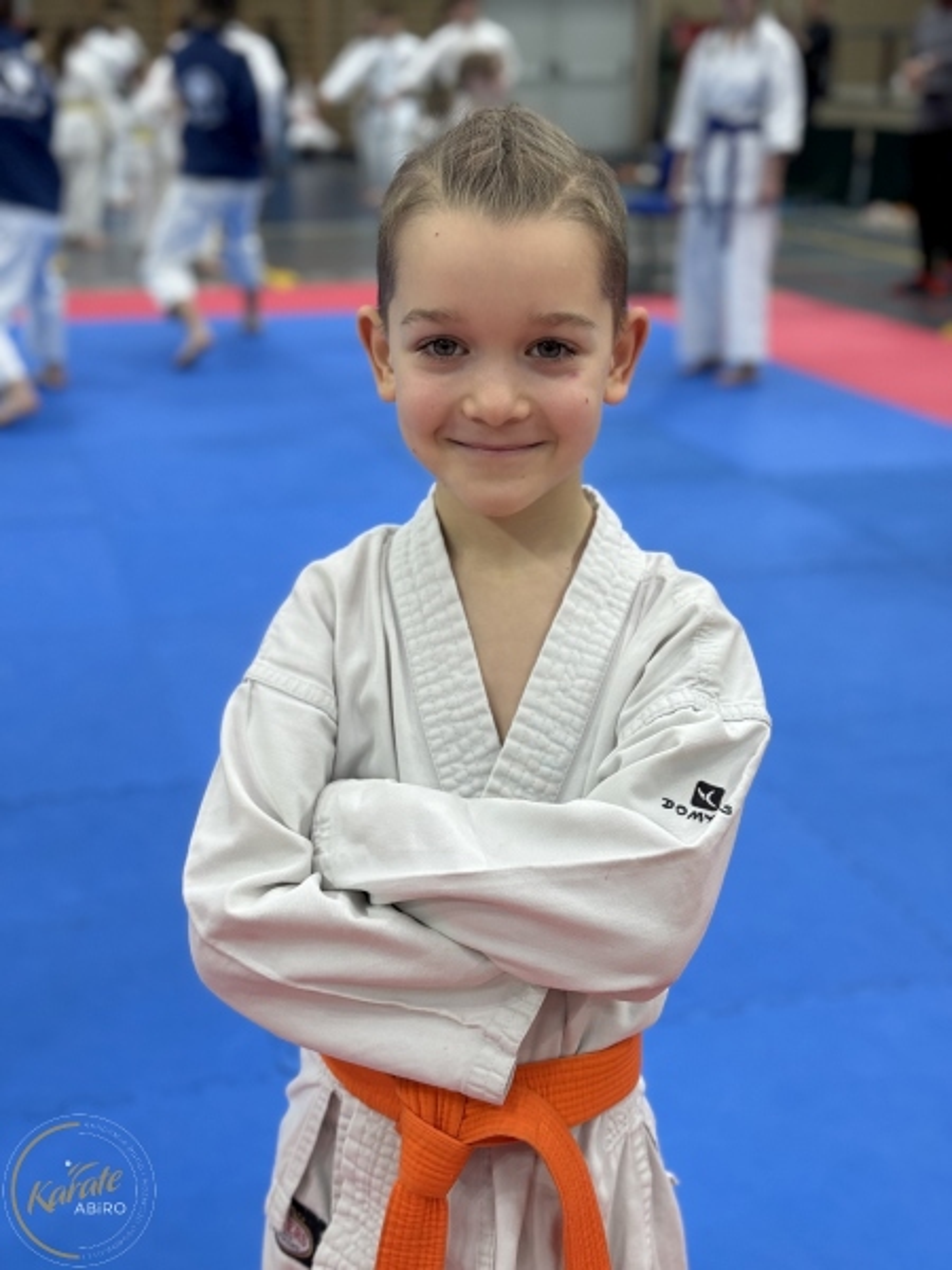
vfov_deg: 39.7
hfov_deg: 30.3
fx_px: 1760
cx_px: 476
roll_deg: +0.1
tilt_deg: -17.3
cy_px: 635
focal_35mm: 48
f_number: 1.78
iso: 64
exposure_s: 1/100
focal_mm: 6.86
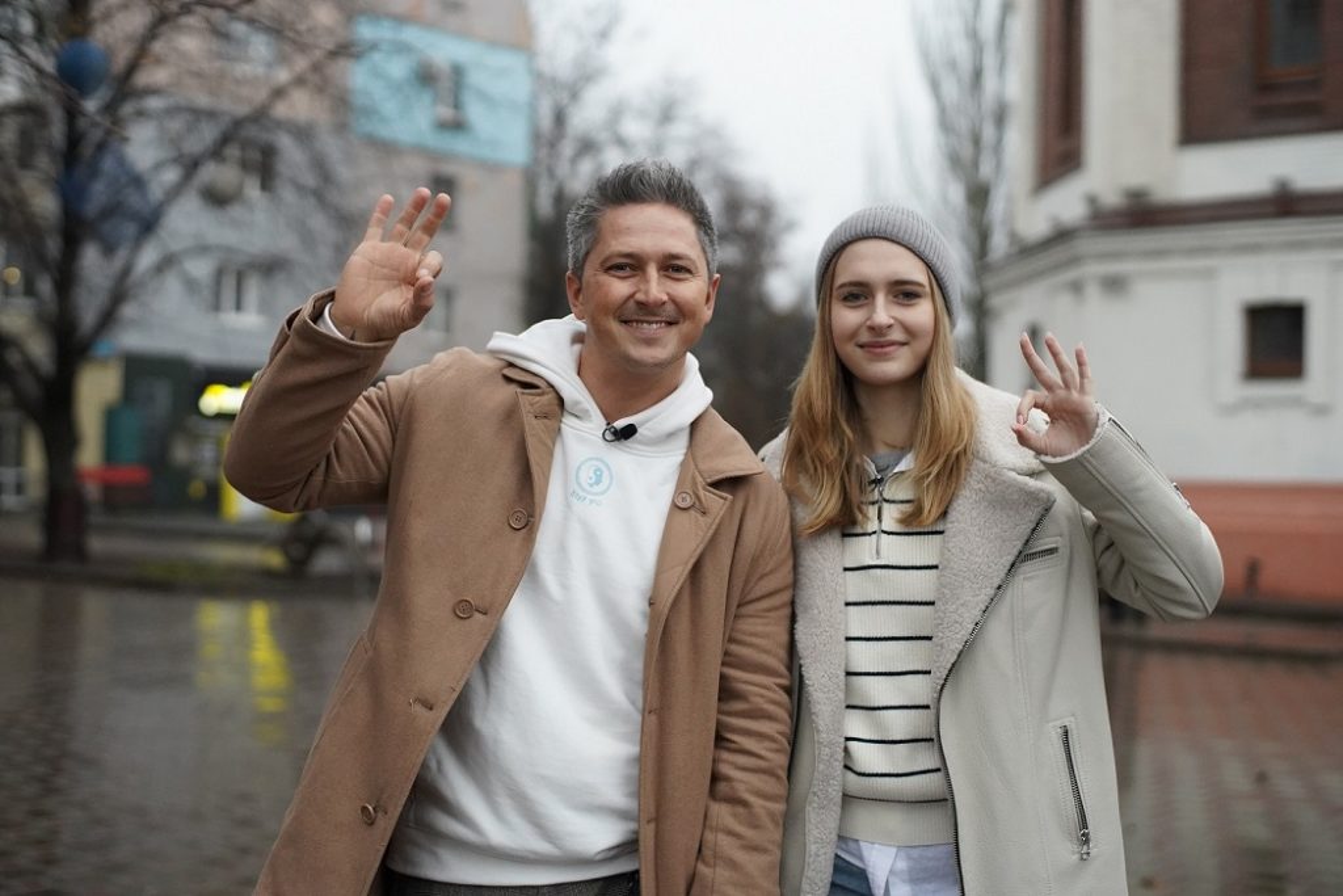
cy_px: 448
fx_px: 1865
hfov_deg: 39.6
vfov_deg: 27.0
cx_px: 672
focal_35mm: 50
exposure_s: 1/2500
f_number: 2.5
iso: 6400
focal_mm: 50
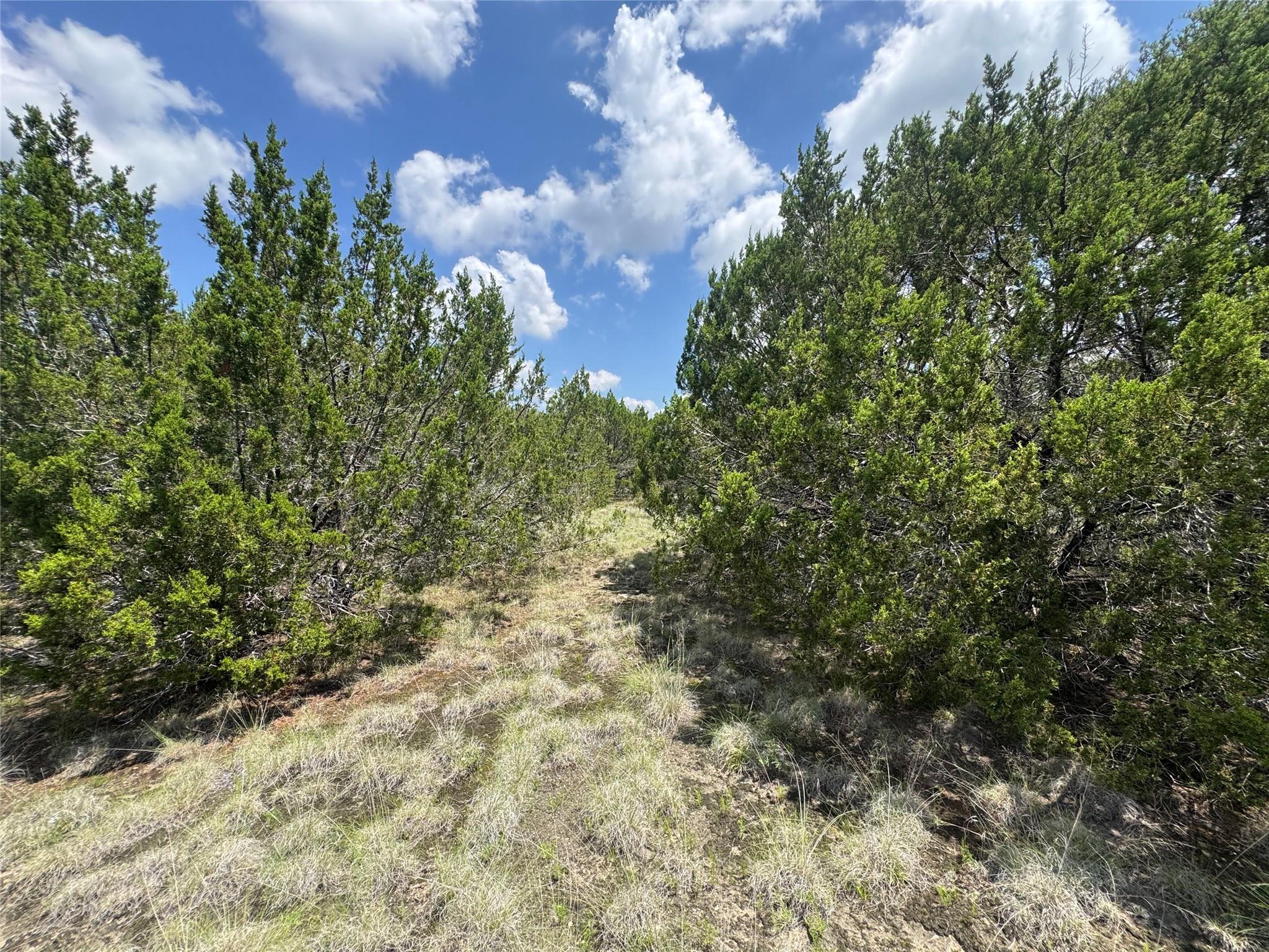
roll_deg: +0.1
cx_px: 634
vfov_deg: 85.7
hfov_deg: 102.1
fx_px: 513
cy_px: 476
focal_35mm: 14
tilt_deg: -0.8
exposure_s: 1/1006
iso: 50
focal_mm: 2.22
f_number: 2.2
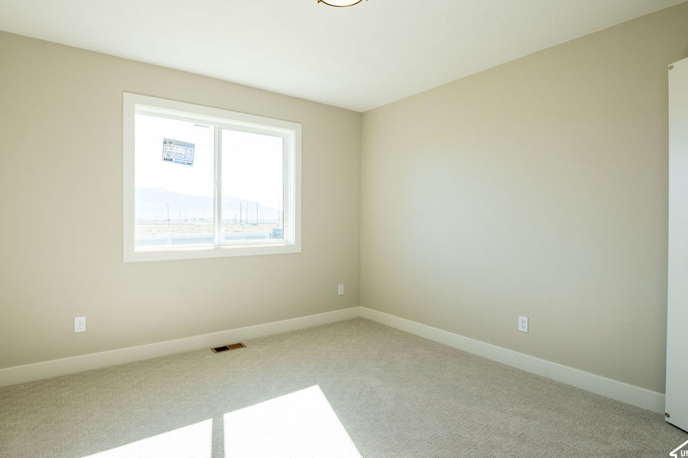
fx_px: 344
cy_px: 222
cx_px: 326
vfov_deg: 67.3
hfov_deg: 89.9
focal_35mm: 18
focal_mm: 10
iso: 100
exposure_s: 1/200
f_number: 4
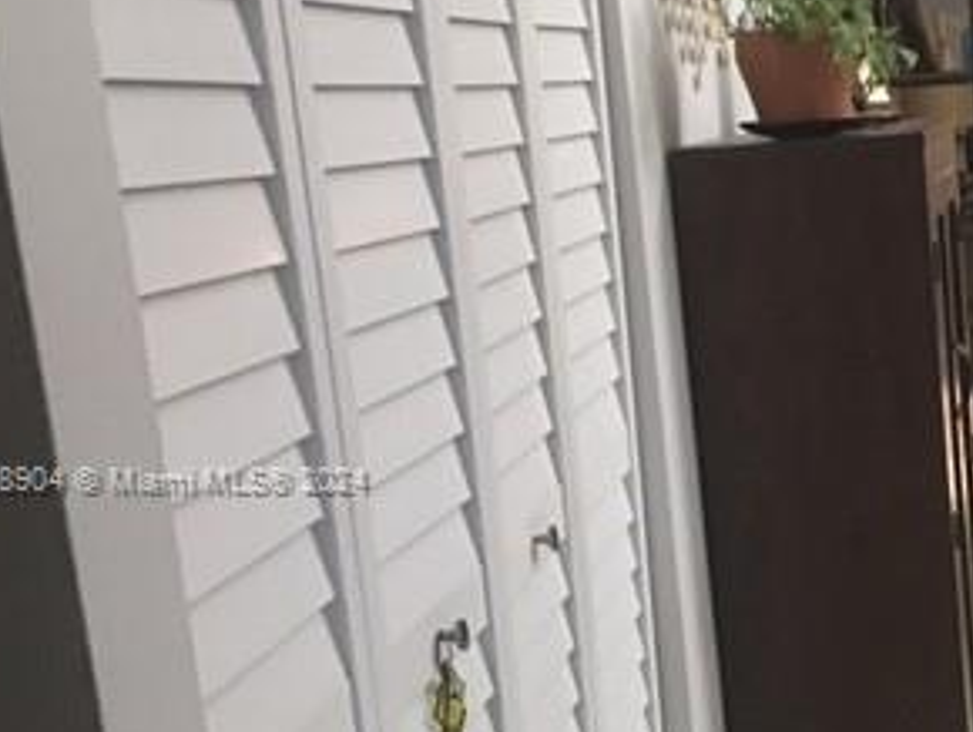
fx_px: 1800
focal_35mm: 64
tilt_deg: -10.5
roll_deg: +4.3
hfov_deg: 28.4
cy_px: 484
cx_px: 976
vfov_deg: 22.9
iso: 100
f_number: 2.2
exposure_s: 1/4
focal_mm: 4.15
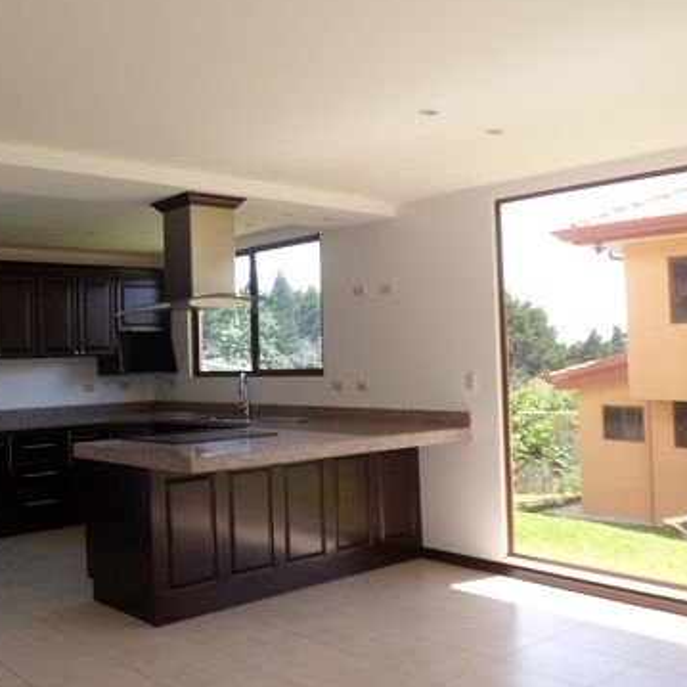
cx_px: 216
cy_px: 339
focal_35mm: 34
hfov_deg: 47.5
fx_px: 763
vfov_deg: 48.4
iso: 80
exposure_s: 1/60
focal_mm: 4.9
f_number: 3.3
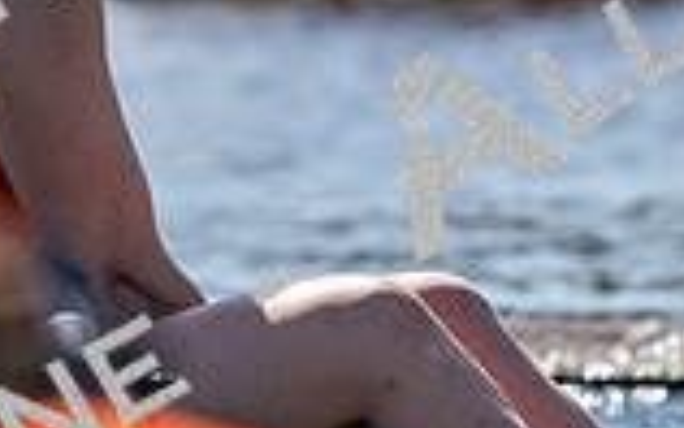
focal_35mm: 1320
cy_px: -149
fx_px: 24624
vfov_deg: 1.0
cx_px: 22
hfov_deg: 1.6
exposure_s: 1/2000
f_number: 6.3
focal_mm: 353
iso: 320
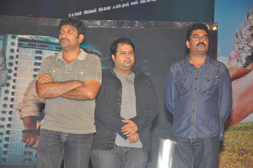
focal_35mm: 120
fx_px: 842
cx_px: 126
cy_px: 84
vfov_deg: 11.4
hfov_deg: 17.1
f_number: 6.3
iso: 400
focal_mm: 80
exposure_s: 1/125
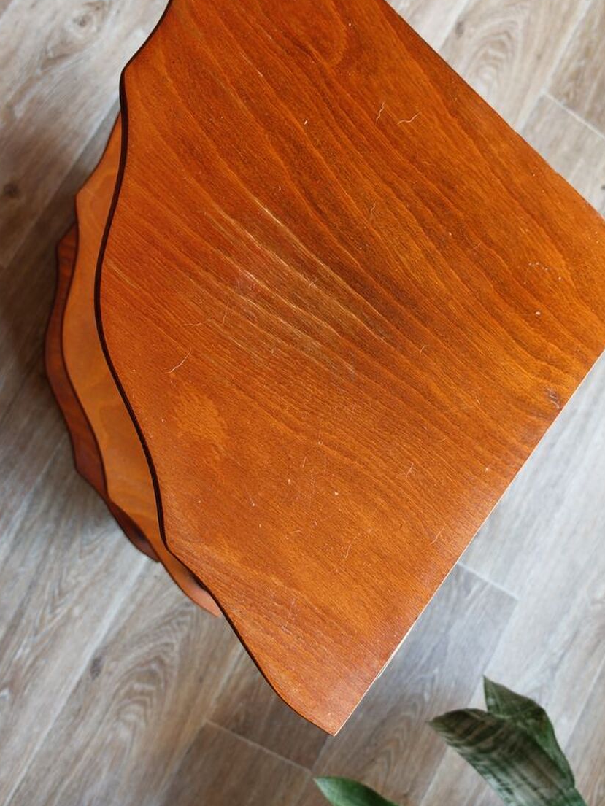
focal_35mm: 41
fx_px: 955
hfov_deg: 35.1
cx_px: 355
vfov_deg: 45.5
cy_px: 324
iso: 125
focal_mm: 6.83
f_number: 2
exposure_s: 1/50
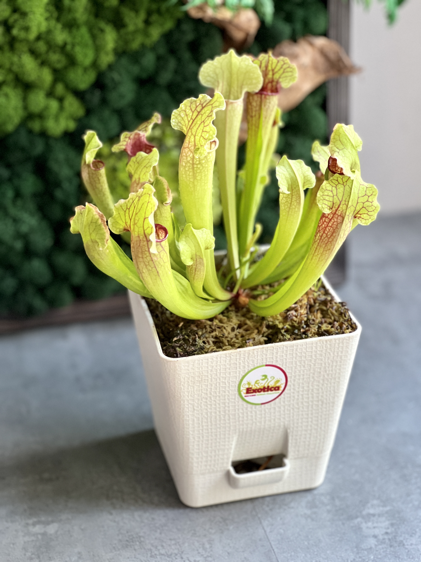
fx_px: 1249
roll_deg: -0.3
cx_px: 210
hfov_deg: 19.1
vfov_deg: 25.3
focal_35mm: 77
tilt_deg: -28.1
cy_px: 281
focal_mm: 9
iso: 250
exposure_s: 1/40
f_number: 2.8
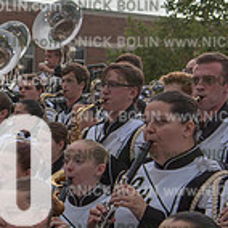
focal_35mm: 146
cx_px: -63
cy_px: 192
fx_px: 1088
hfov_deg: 11.7
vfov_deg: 11.9
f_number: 5
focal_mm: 42
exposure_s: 1/160
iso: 200
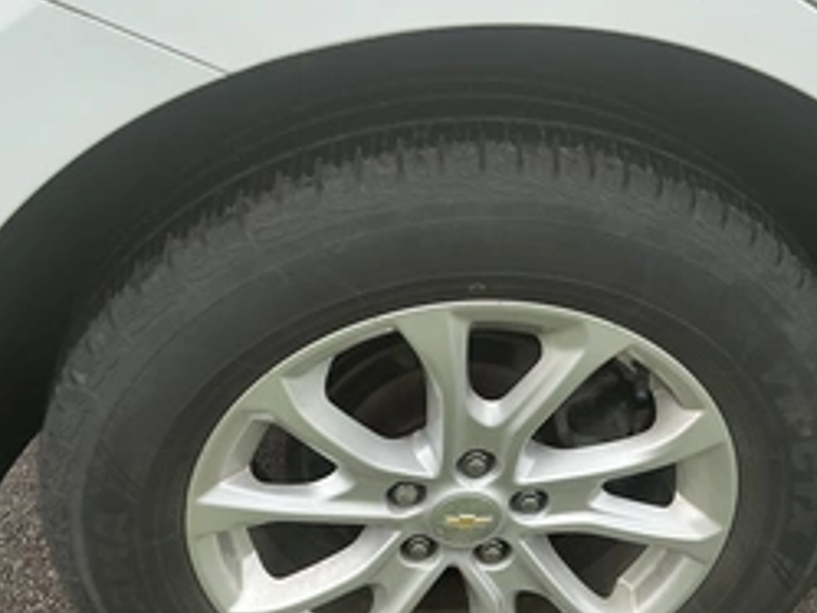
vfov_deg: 32.0
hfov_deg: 41.9
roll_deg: -2.2
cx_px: 472
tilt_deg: -38.2
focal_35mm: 45
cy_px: 406
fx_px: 1063
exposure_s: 1/80
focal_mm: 3
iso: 64
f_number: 1.8
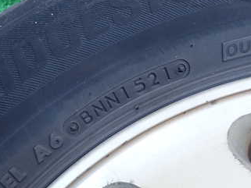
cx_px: 67
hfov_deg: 33.7
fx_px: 406
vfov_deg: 26.1
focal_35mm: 56
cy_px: 90
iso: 160
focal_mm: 5.4
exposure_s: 1/125
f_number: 2.3
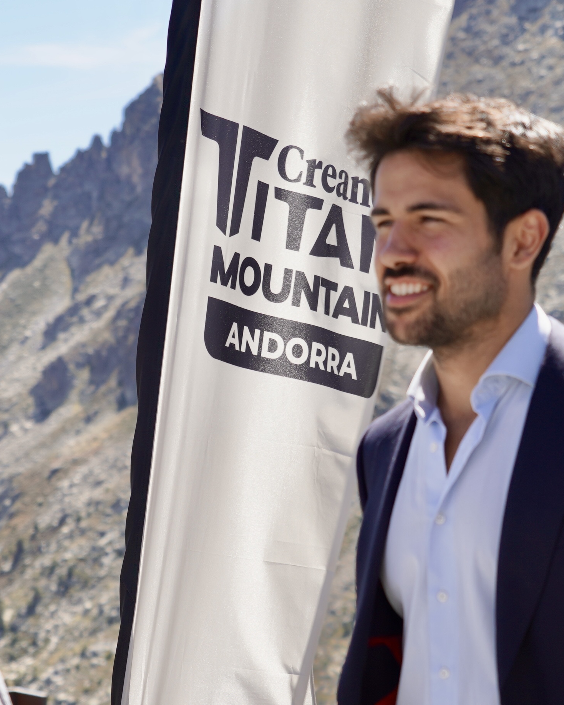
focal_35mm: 95
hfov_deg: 16.1
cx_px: 155
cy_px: 353
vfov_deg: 20.2
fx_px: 1982
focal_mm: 67
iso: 100
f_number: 5.6
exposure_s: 1/250
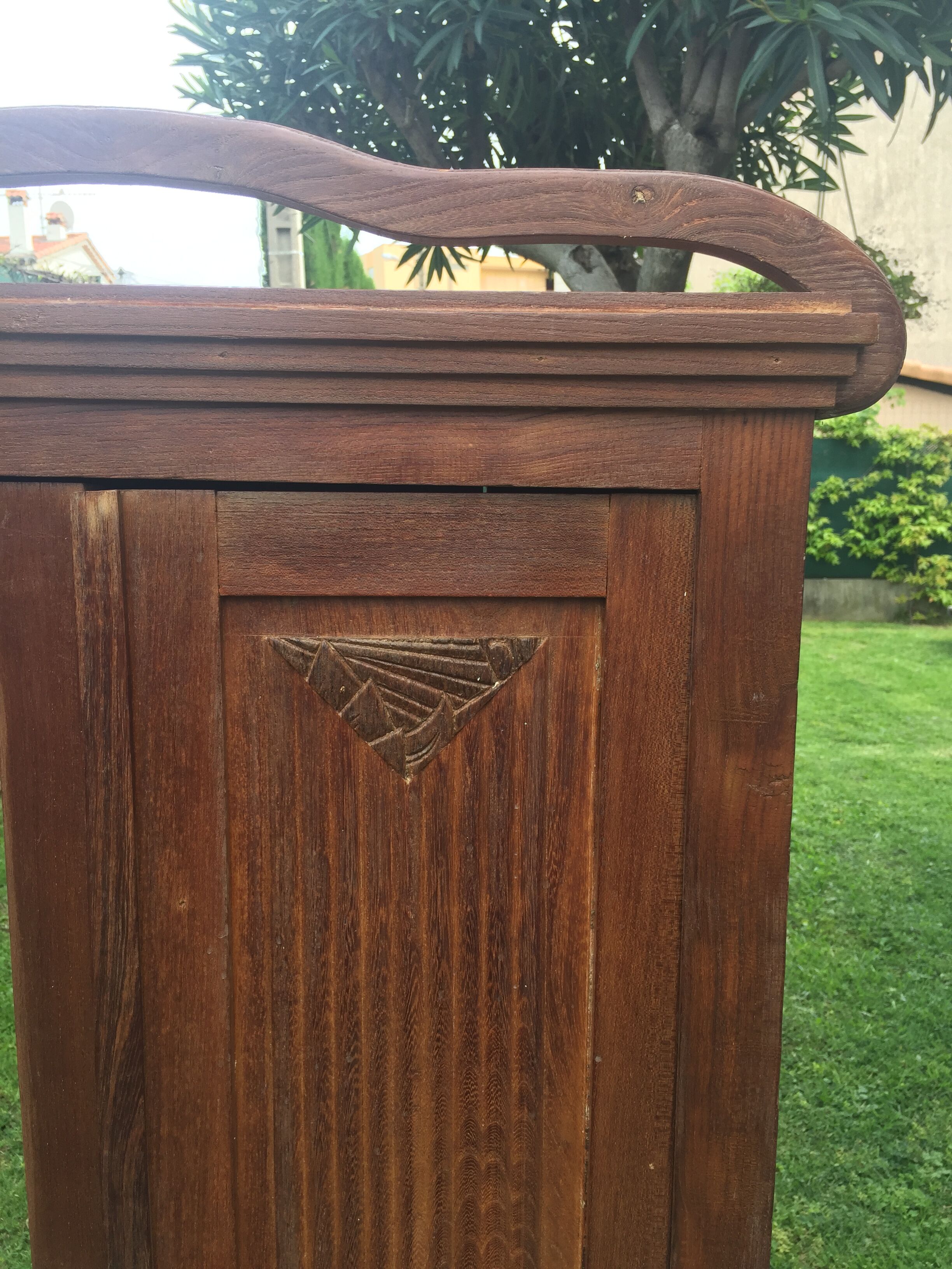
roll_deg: +1.0
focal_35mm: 29
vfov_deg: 61.7
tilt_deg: -8.4
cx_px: 476
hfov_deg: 48.2
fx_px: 1063
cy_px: 634
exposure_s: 1/120
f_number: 2.2
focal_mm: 4.15
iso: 32
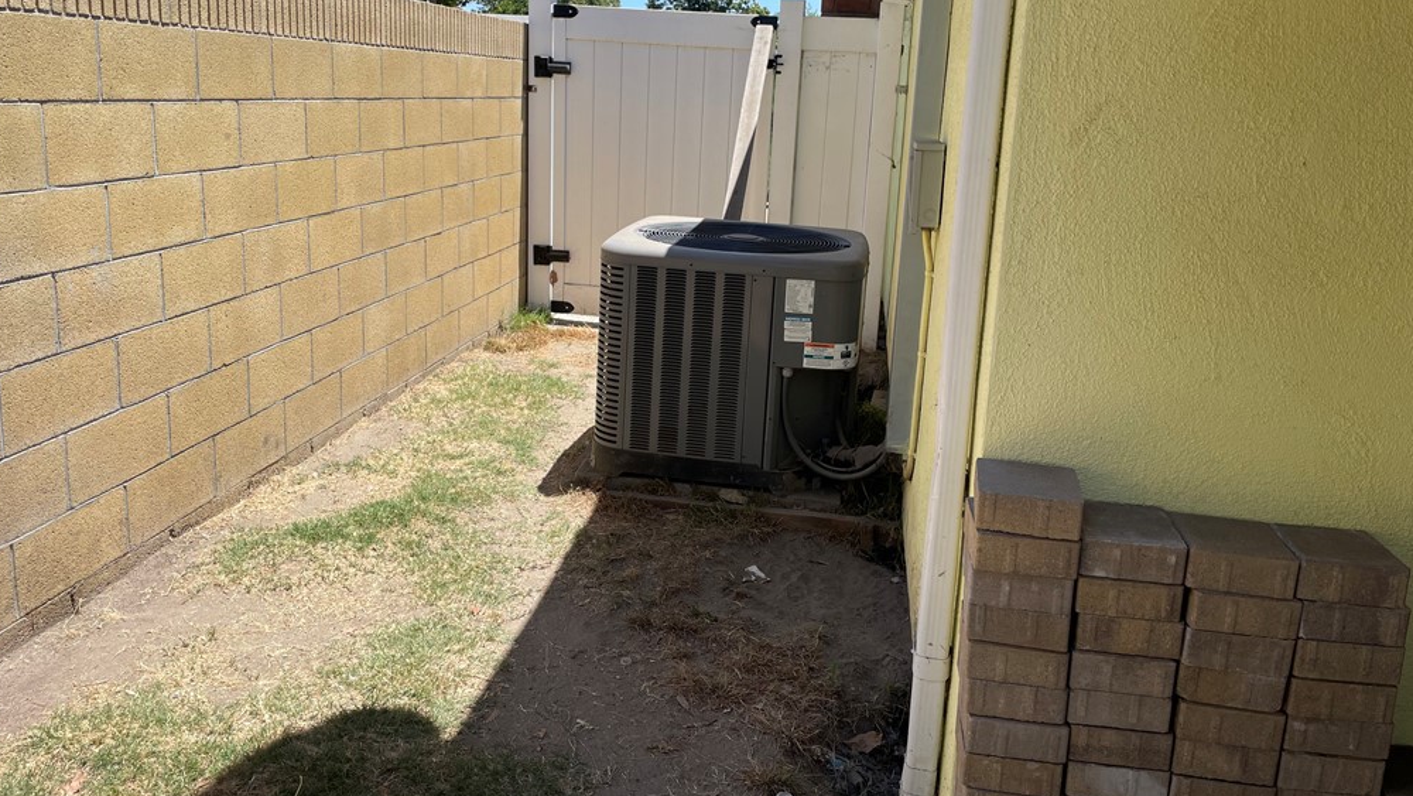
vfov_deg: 40.0
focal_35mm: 29
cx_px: 705
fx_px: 1087
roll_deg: -2.4
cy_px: 314
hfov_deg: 66.1
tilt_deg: -12.4
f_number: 1.6
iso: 32
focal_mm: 4.2
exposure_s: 1/1916
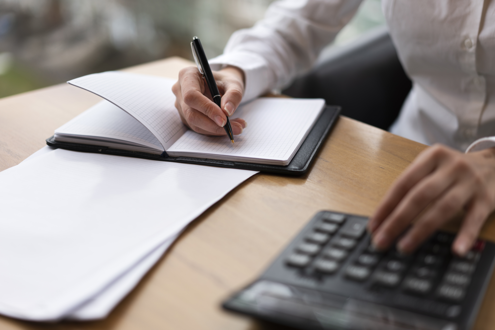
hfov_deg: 36.2
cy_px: 165
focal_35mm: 55
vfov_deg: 24.6
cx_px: 248
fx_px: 756
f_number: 2
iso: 250
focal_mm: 55
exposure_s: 1/200
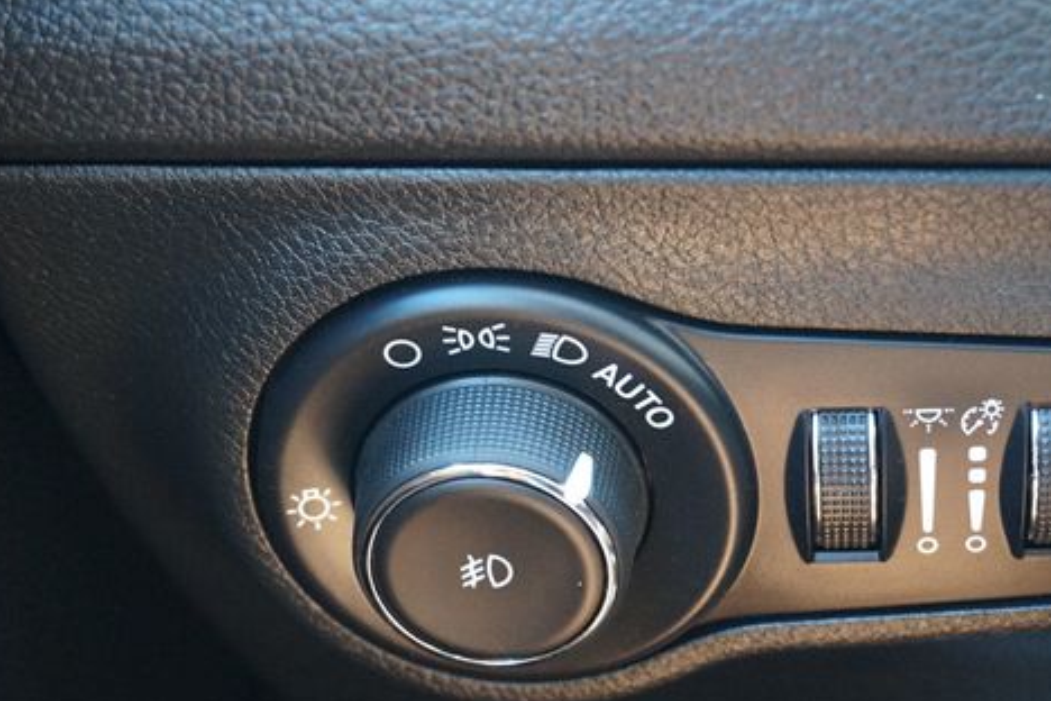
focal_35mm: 68
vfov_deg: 20.1
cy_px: 366
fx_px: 1976
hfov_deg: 29.7
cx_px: 654
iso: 2500
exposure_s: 1/60
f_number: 5
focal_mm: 33
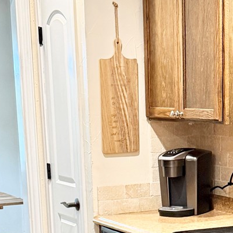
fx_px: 822
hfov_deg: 16.1
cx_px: 149
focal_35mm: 108
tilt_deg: -13.3
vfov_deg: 15.5
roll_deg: +1.1
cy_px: 283
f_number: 1.78
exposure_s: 1/60
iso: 250
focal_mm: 6.76
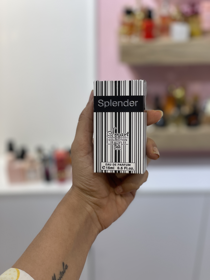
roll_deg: -0.5
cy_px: 140
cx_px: 105
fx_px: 421
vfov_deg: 36.8
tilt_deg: -28.6
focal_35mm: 52
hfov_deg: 28.0
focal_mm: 6
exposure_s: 1/100
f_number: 2
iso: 32
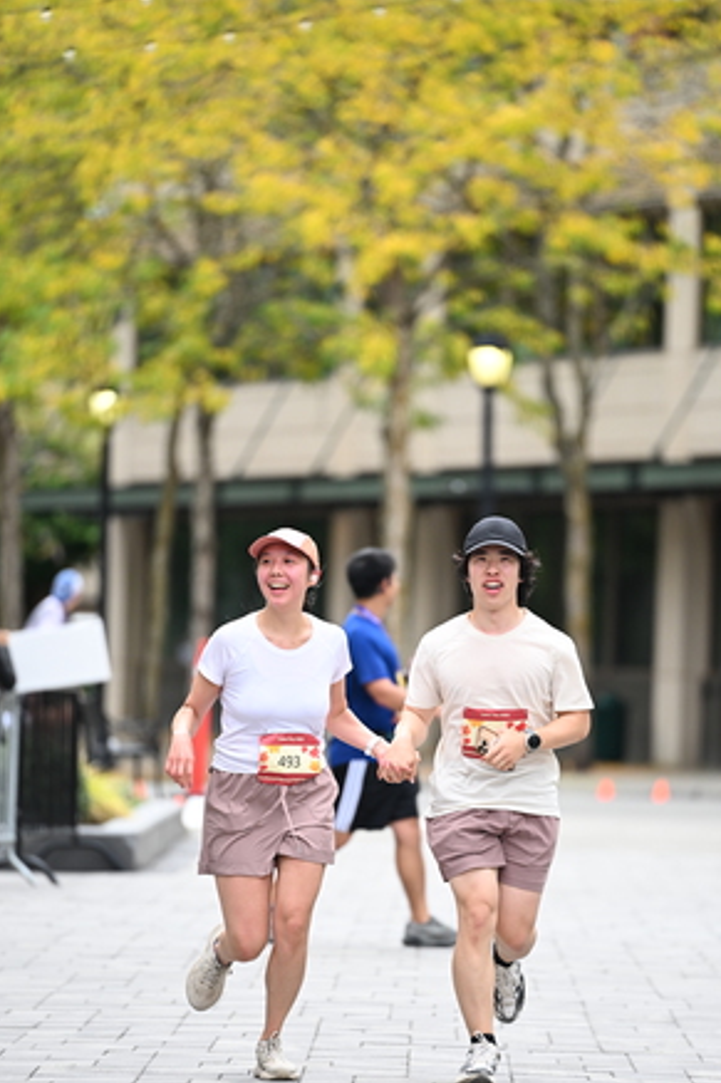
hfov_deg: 5.4
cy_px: 657
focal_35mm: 252
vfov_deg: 8.2
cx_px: 400
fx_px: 7576
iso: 640
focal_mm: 200
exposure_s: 1/1600
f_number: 2.8
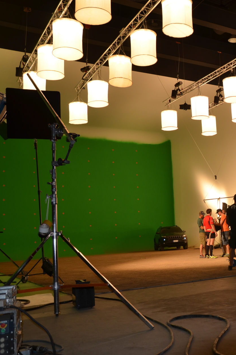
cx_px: 253
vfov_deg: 47.4
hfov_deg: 29.7
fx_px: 403
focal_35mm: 41
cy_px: 178
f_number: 3.5
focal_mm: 18
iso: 200
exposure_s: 1/200
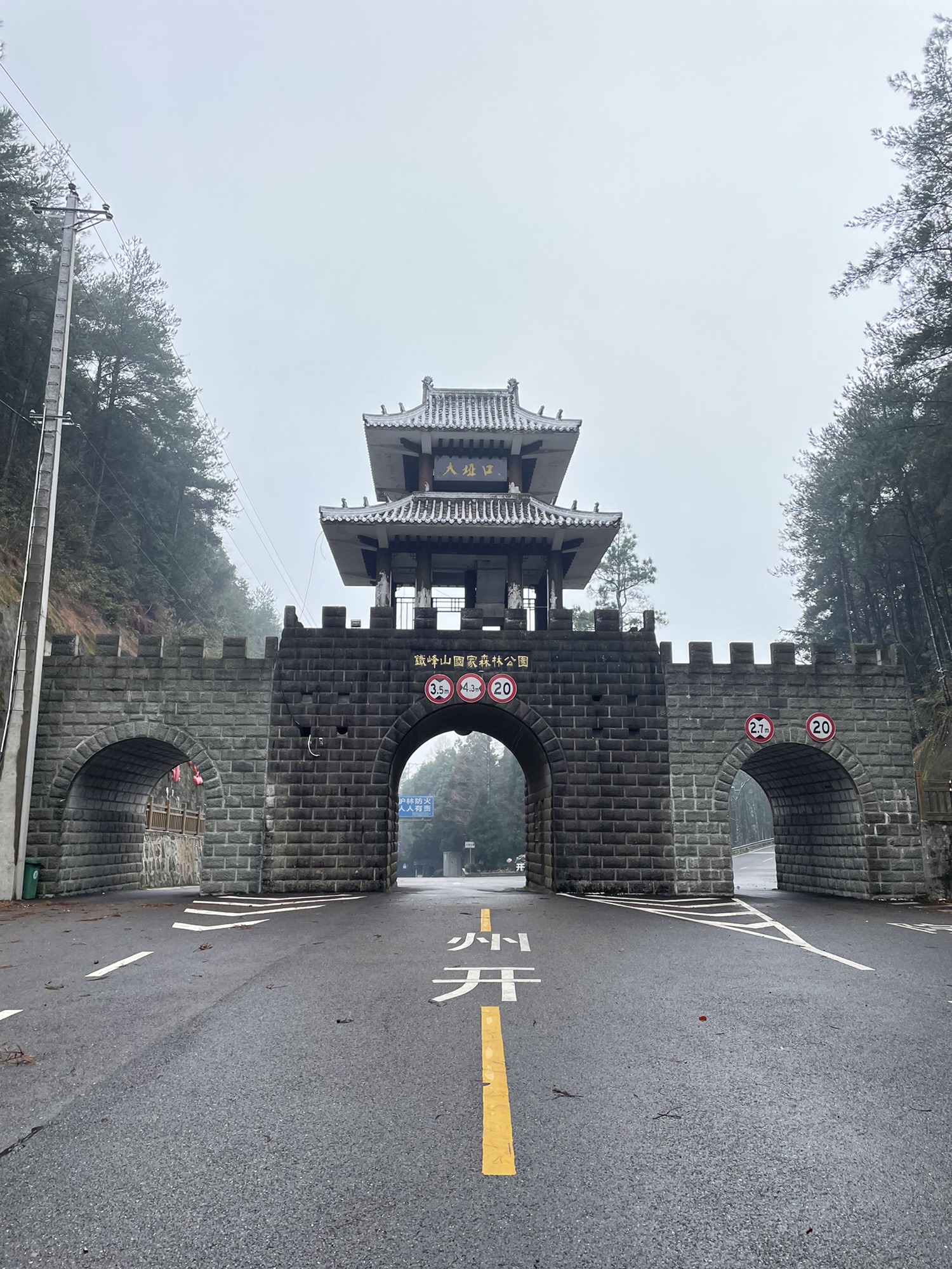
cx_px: 476
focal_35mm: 26
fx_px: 953
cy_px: 634
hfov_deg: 53.1
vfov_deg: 67.3
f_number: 1.6
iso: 40
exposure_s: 1/216
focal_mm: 4.2
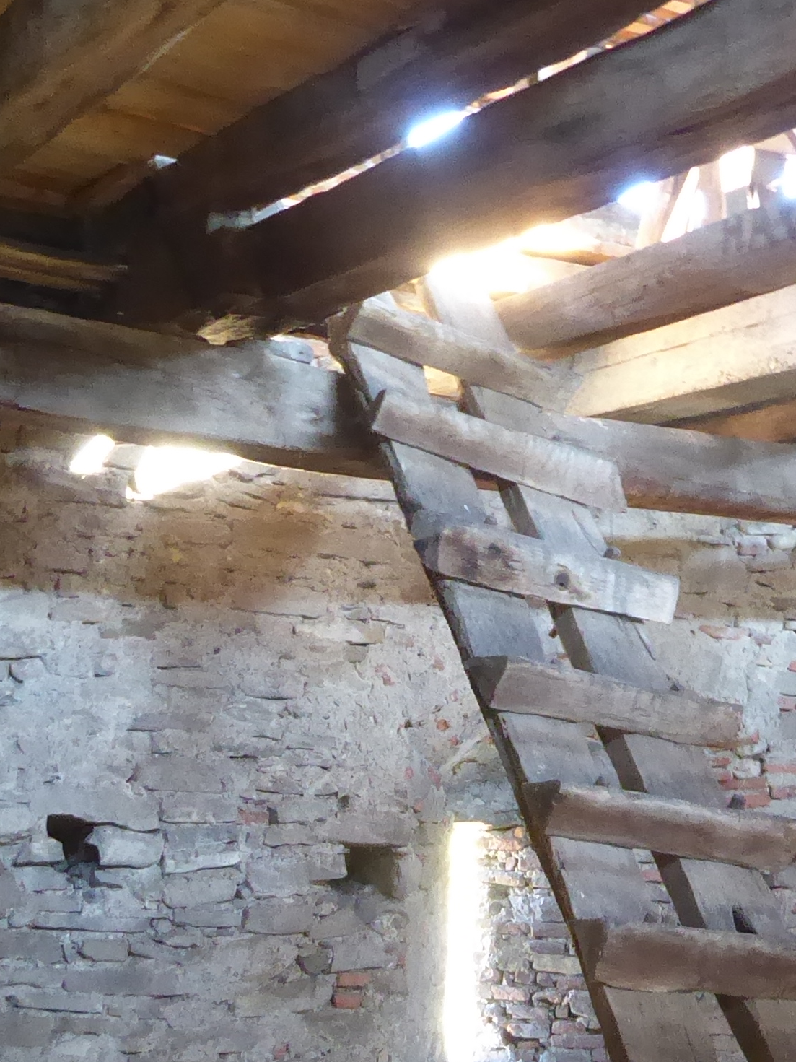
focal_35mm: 68
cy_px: 723
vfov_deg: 28.3
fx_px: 2085
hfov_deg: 21.4
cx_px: 610
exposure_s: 1/20
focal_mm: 4.3
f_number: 3.3
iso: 800
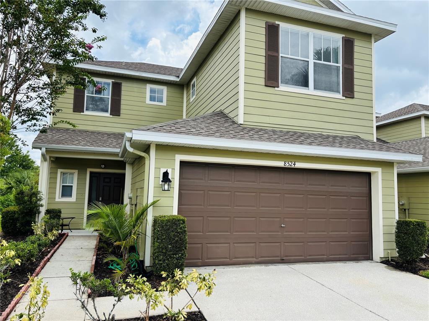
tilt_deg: +6.4
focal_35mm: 26
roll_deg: -1.6
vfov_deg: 53.1
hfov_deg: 67.3
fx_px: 322
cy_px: 160
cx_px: 214
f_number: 1.6
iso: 50
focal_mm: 5.96
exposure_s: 1/1667
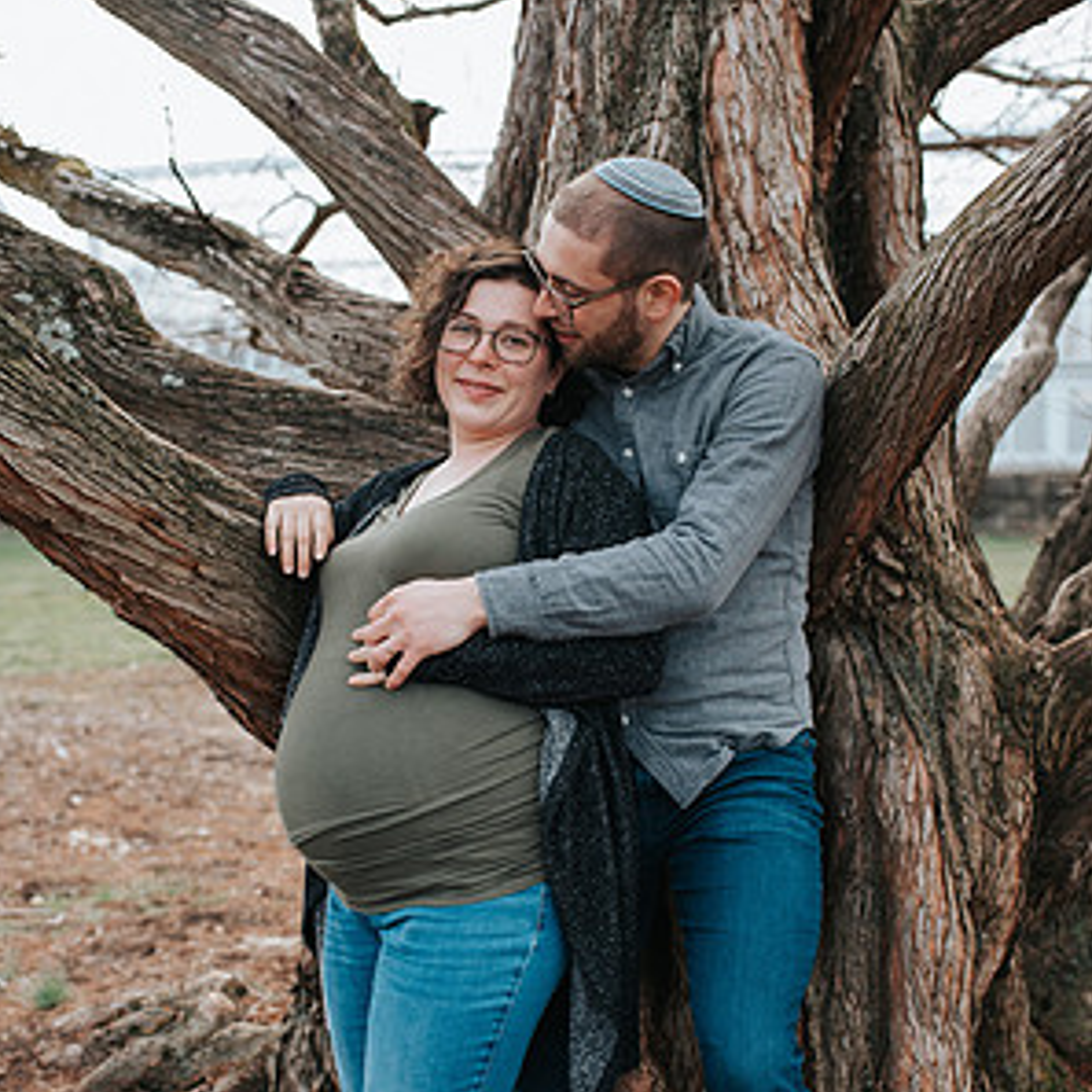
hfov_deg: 37.6
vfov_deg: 37.4
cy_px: 658
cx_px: 544
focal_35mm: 45
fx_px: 1606
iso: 720
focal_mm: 35
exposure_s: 1/800
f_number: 3.2
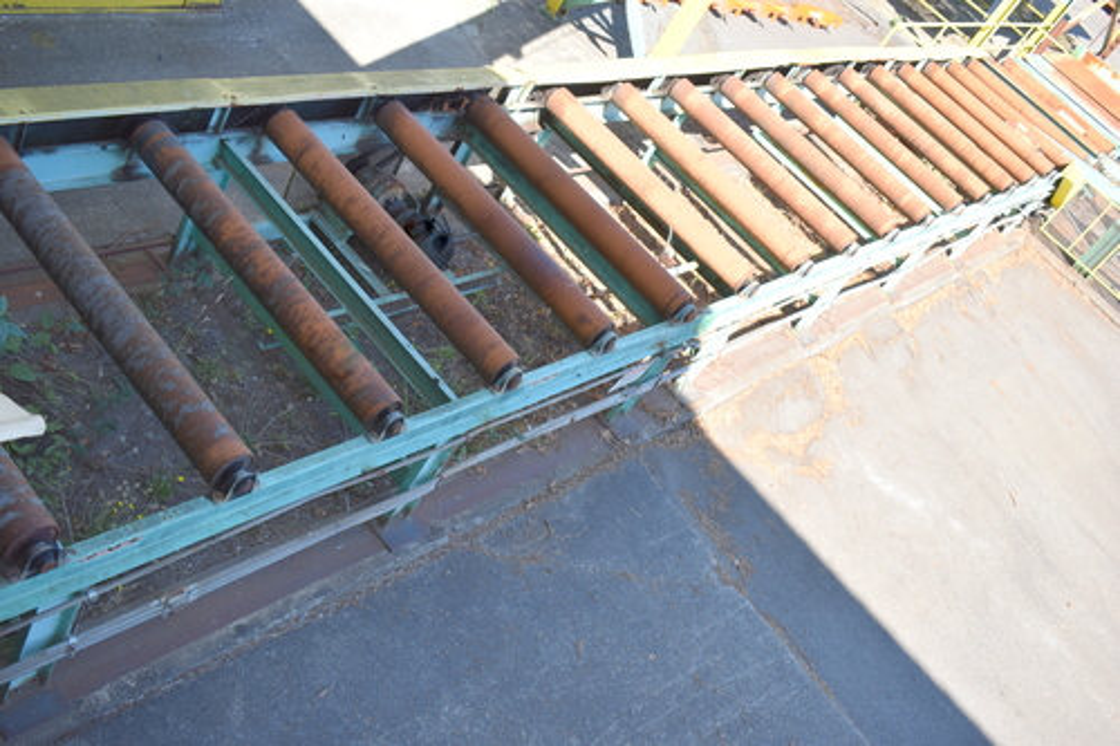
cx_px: 560
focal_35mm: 38
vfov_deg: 35.5
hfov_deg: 51.3
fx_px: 1166
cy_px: 373
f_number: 5.6
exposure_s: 1/200
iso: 100
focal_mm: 25
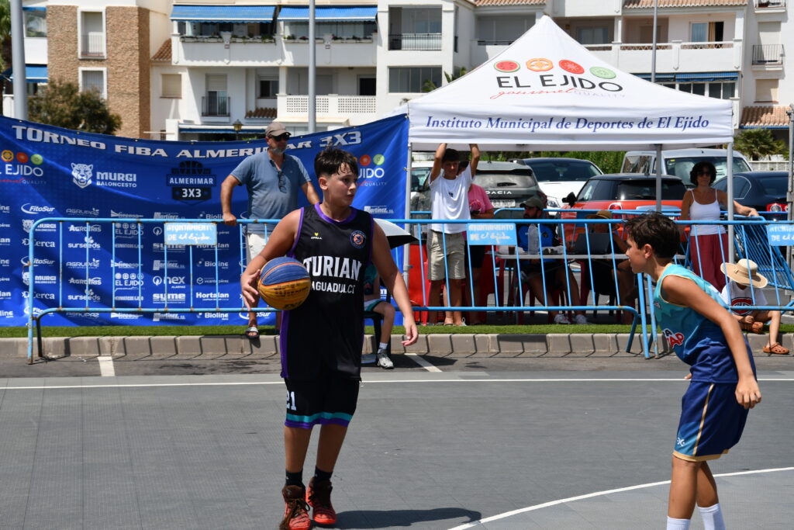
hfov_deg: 21.9
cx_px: 397
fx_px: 2051
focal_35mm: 93
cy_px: 265
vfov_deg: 14.7
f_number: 10
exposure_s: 1/400
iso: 100
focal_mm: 62
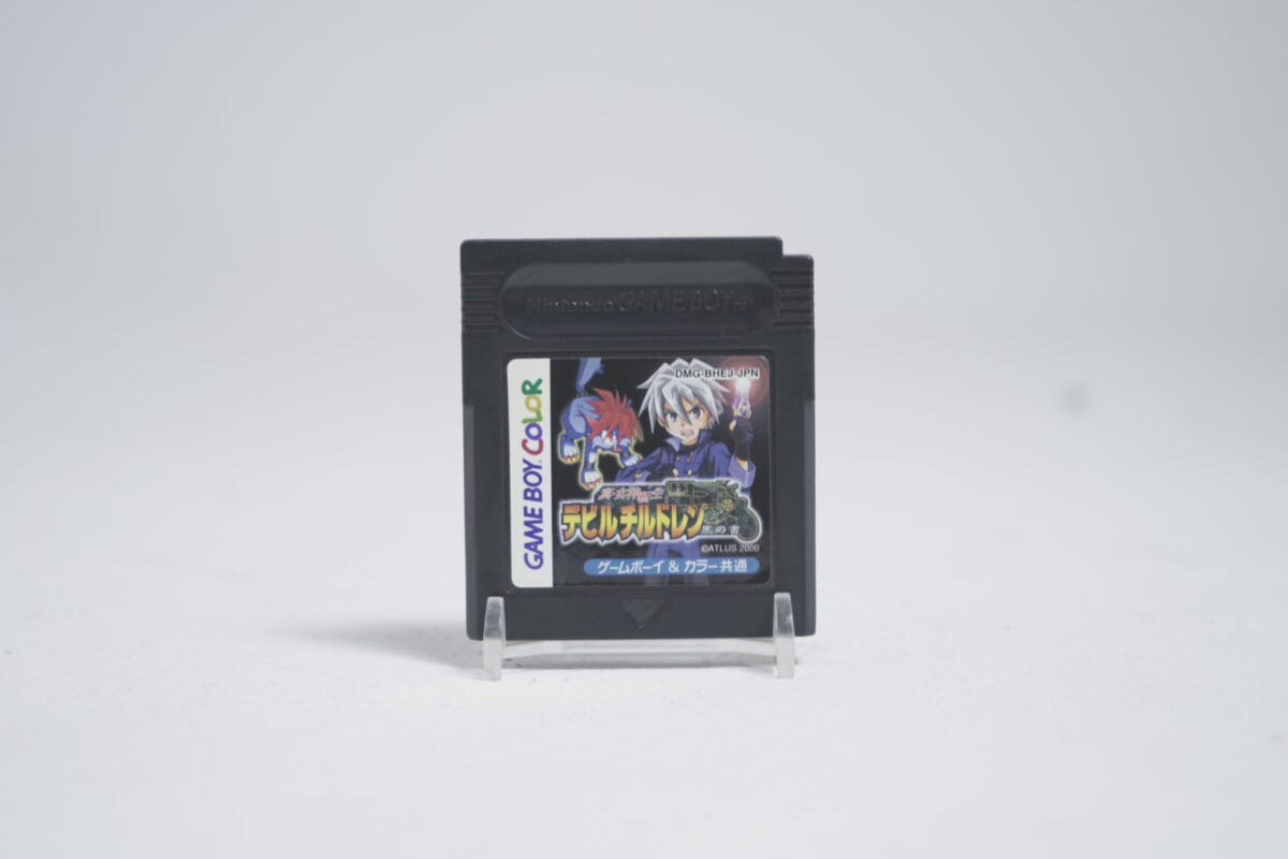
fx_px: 2504
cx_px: 644
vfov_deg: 19.5
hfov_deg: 28.8
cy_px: 430
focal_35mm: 70
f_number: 5.6
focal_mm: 70
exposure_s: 1/5
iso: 100
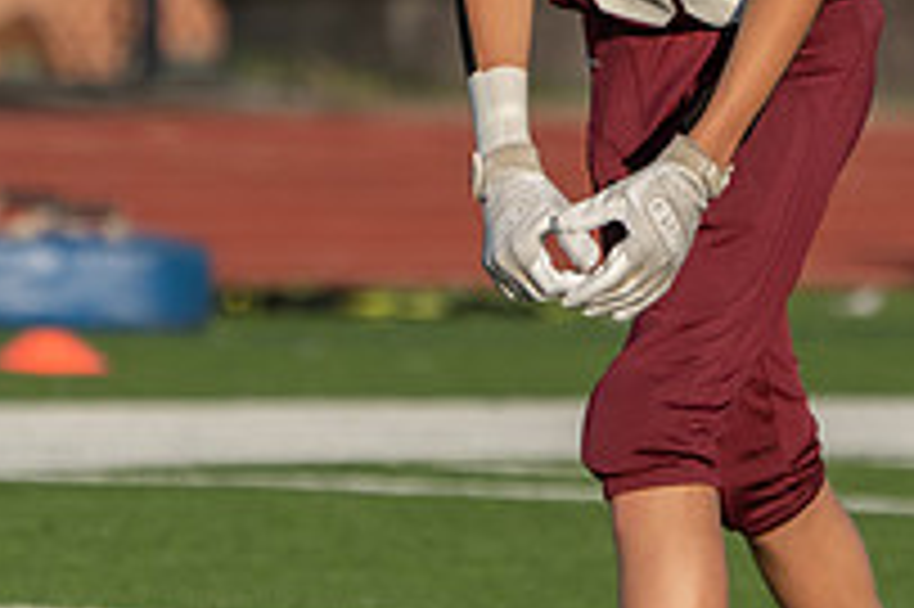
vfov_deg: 1.0
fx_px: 33409
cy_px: -45
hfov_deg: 1.6
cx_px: 859
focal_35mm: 1317
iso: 200
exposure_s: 1/1000
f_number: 5.6
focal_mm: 330
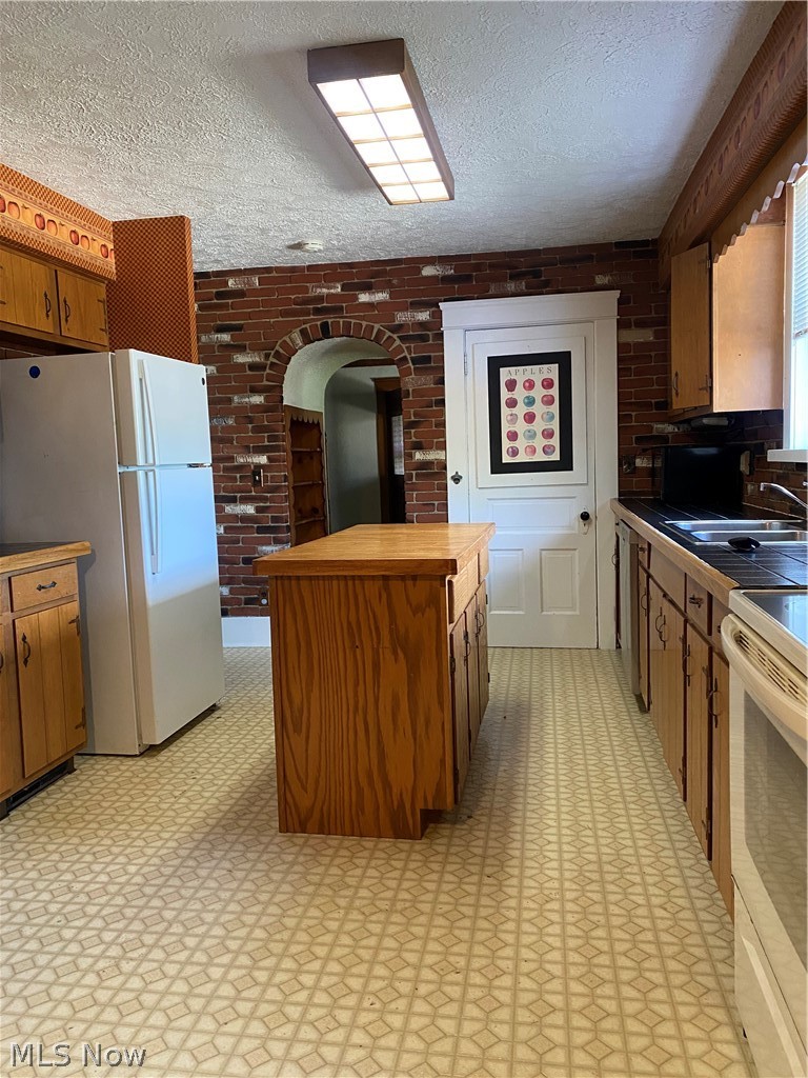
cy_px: 539
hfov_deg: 53.1
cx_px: 404
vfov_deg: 67.3
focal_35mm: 26
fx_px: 809
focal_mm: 4.25
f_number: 1.8
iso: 400
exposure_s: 1/60
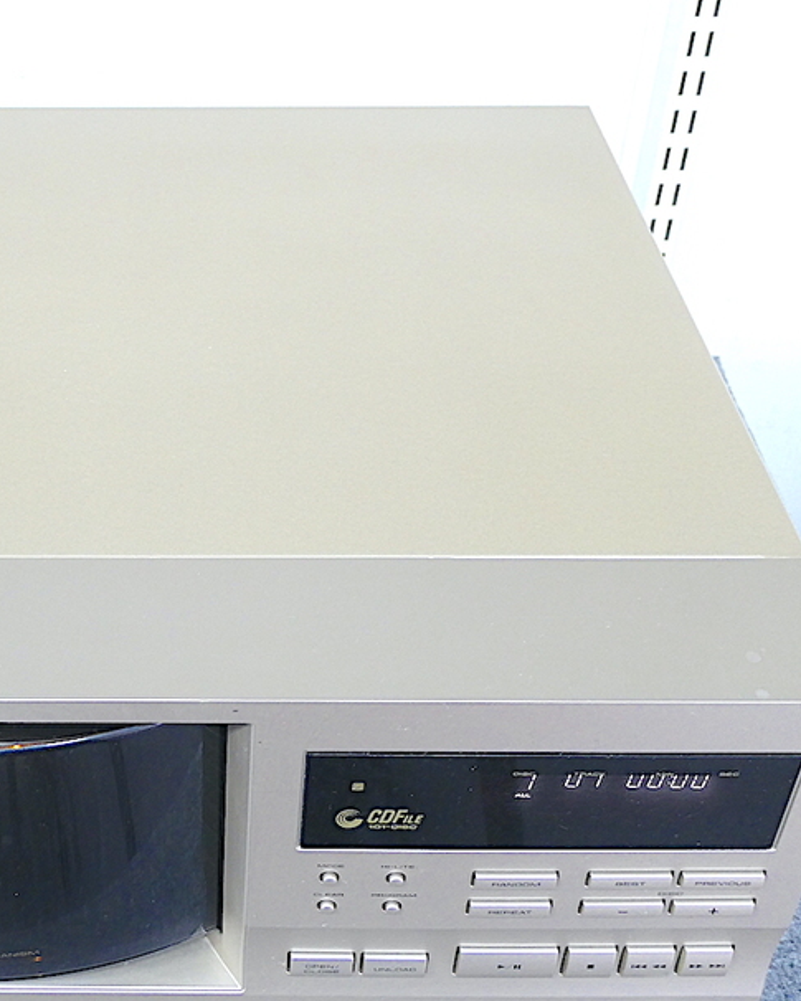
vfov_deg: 36.6
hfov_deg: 28.9
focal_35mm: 51
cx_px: 144
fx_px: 1511
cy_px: 555
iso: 200
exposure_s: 1/4
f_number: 3.6
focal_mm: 5.8
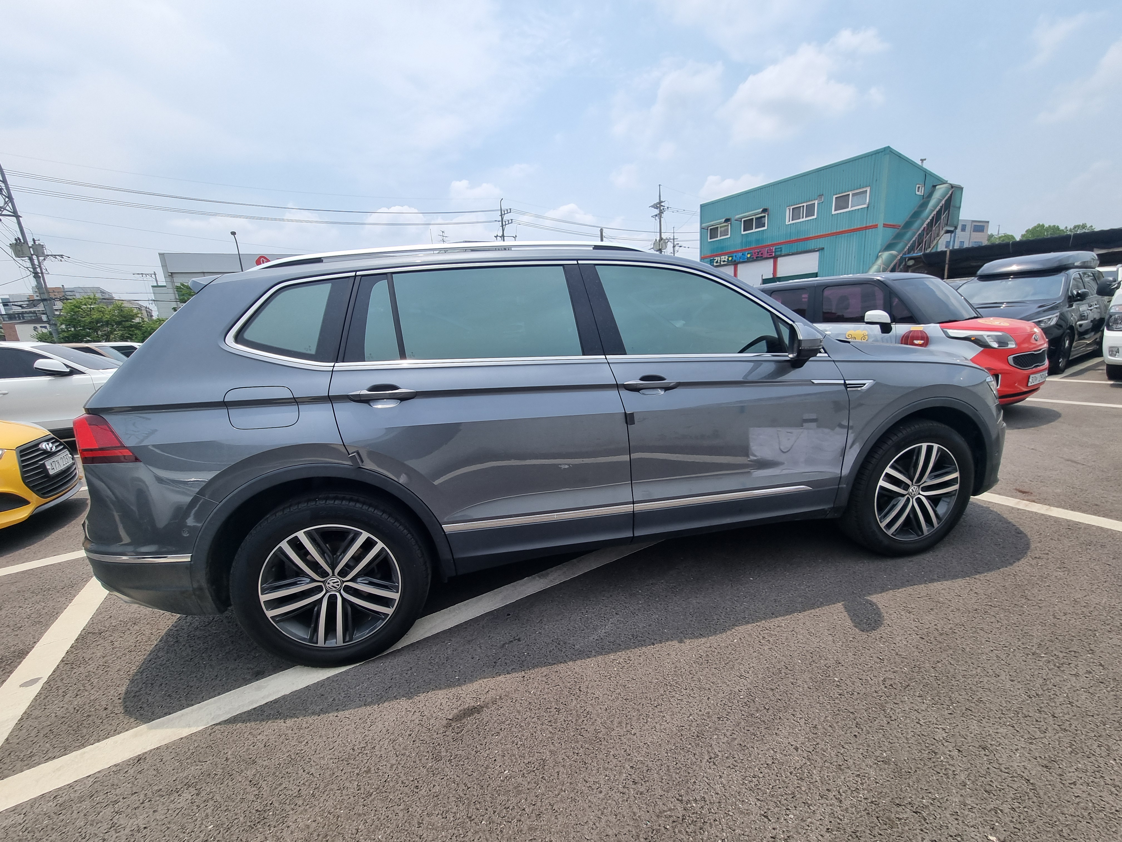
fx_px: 421
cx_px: 561
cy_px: 421
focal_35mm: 13
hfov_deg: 106.2
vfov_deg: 89.9
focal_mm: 2.2
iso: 50
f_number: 2.2
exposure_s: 1/1856
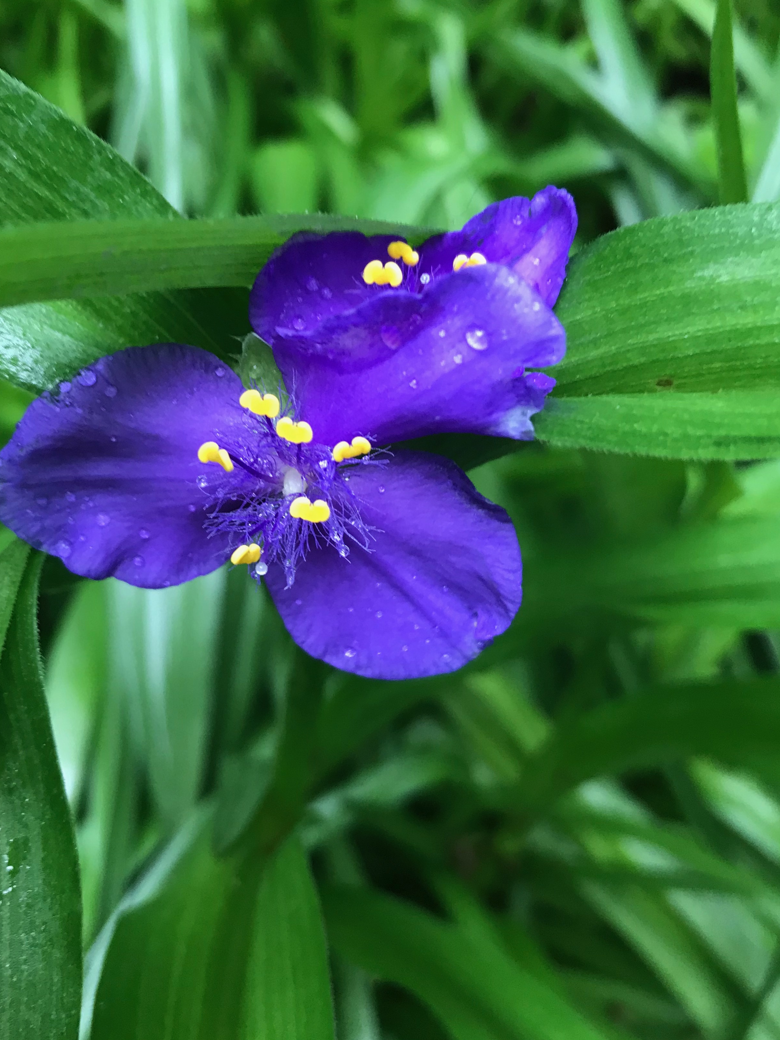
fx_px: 1052
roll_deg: -2.0
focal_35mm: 35
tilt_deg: -30.9
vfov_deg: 52.6
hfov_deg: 40.5
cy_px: 471
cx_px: 314
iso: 40
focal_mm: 3.99
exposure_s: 1/24
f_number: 1.8
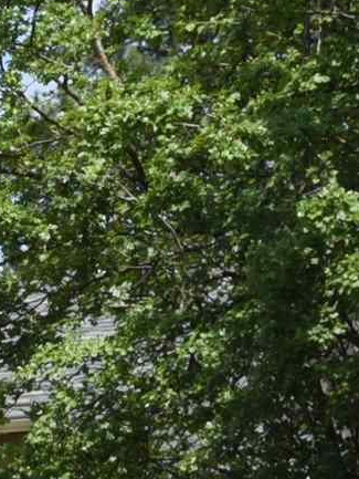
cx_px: -960
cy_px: 657
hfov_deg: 4.6
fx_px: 4146
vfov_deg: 6.5
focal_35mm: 300
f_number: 13
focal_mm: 44
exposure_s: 1/160
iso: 200
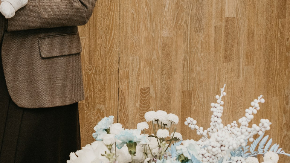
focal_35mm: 91
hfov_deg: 22.5
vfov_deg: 12.1
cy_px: -145
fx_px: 700
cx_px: -2
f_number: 4
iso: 500
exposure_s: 1/160
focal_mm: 24
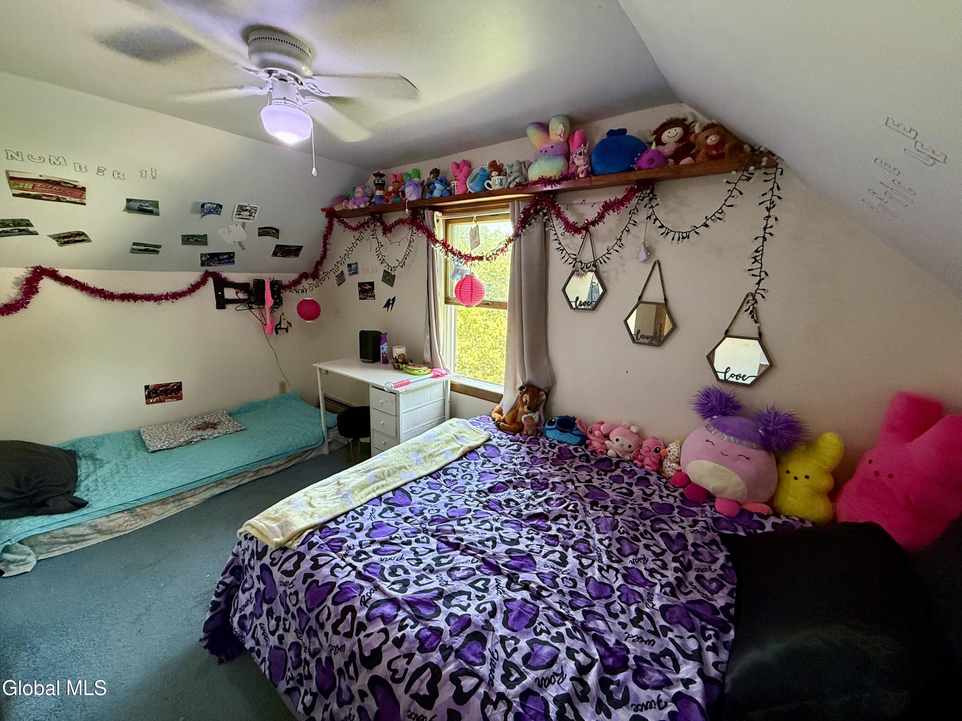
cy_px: 360
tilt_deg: -12.0
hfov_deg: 102.1
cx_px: 481
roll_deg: -2.2
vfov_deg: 85.7
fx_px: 389
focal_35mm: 14
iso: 320
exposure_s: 1/77
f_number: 2.2
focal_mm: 2.22
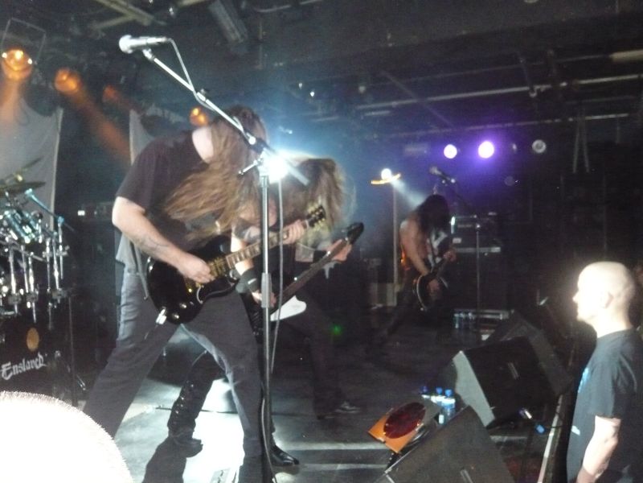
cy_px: 242
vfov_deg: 46.8
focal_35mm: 30
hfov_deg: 60.0
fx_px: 557
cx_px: 322
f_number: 2.9
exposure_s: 1/30
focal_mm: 4.9
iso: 800
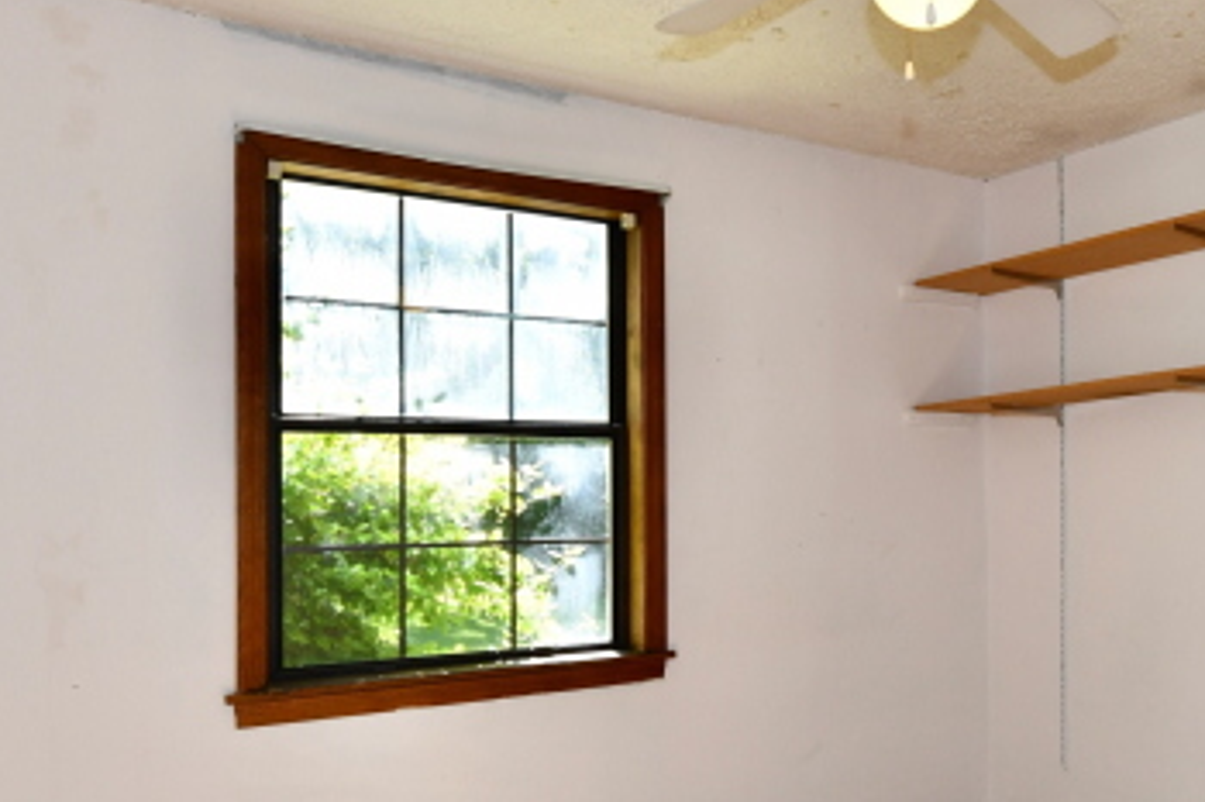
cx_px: 809
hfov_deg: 60.4
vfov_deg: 43.1
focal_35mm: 30
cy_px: 513
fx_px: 1004
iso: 640
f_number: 6.3
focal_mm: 14
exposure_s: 1/160
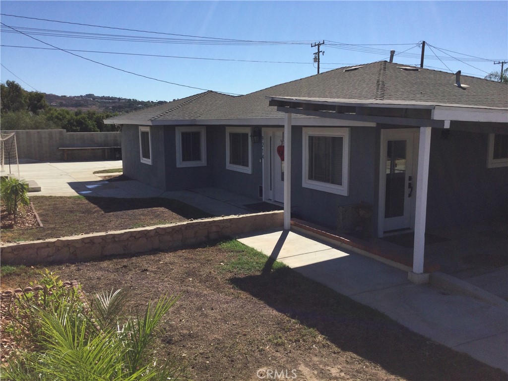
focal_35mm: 31
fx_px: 455
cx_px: 254
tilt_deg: -10.0
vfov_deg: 45.4
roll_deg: -0.5
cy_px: 190
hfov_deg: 58.4
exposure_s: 1/2037
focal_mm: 3.3
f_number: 2.4
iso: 25
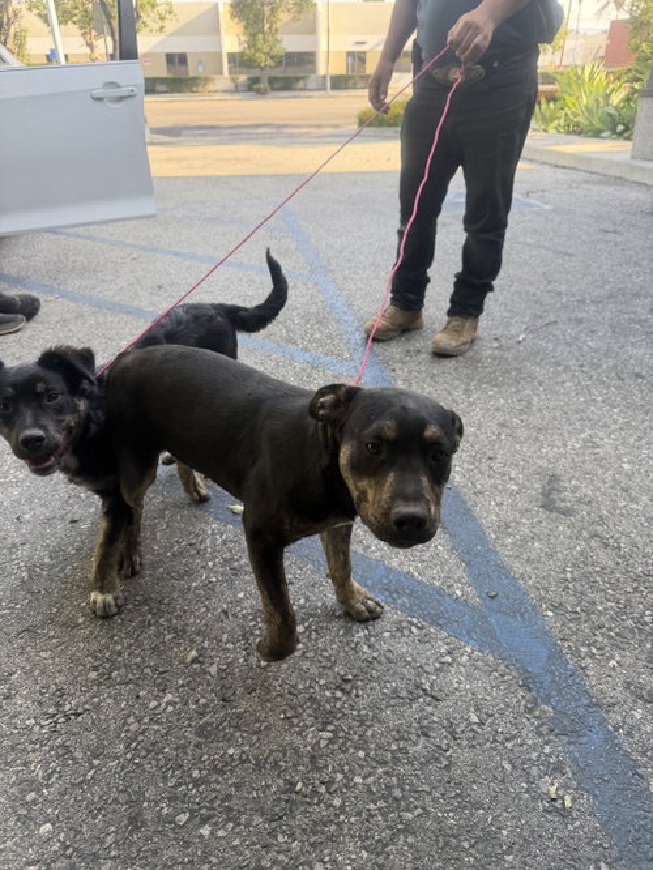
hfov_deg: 56.8
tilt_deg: -33.3
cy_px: 435
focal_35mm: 24
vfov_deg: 71.6
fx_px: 603
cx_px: 326
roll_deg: +0.3
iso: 80
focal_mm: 6.76
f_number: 1.78
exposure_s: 1/235
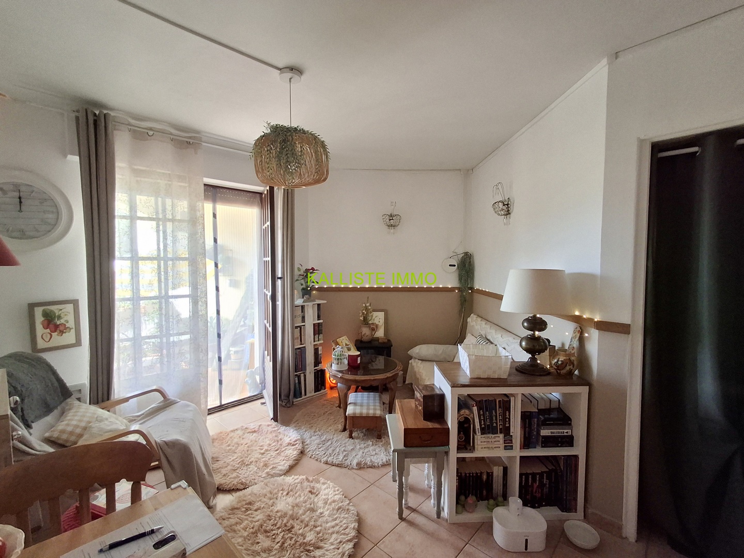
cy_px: 279
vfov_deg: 78.1
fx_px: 344
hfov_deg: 94.5
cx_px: 372
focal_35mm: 16
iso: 200
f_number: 2.2
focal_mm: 1.64
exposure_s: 1/40
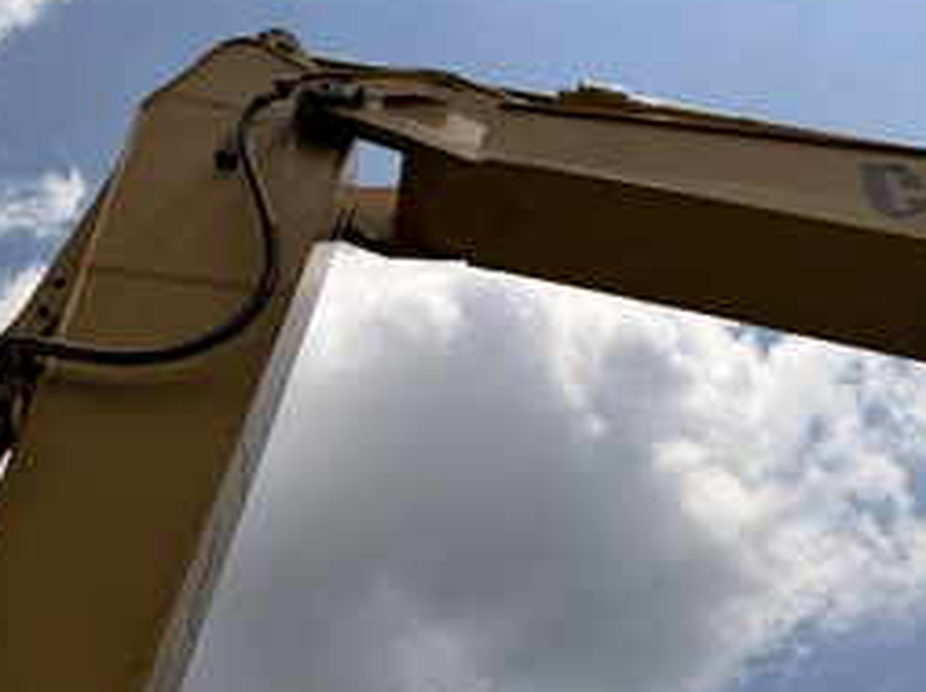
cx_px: 242
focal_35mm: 38
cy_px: 377
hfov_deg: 47.4
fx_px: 1015
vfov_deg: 37.6
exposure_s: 1/14286
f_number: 1.78
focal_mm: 6.76
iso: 80
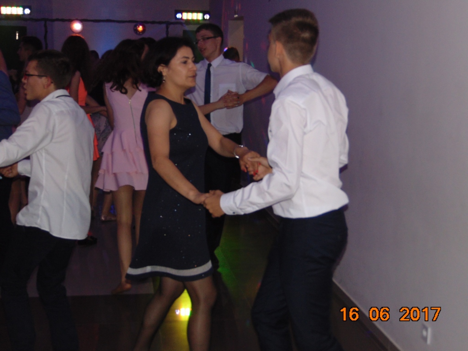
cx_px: 234
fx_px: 811
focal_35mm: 60
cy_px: 176
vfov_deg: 24.4
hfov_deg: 32.2
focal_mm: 10.8
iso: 200
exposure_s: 1/60
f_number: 3.6
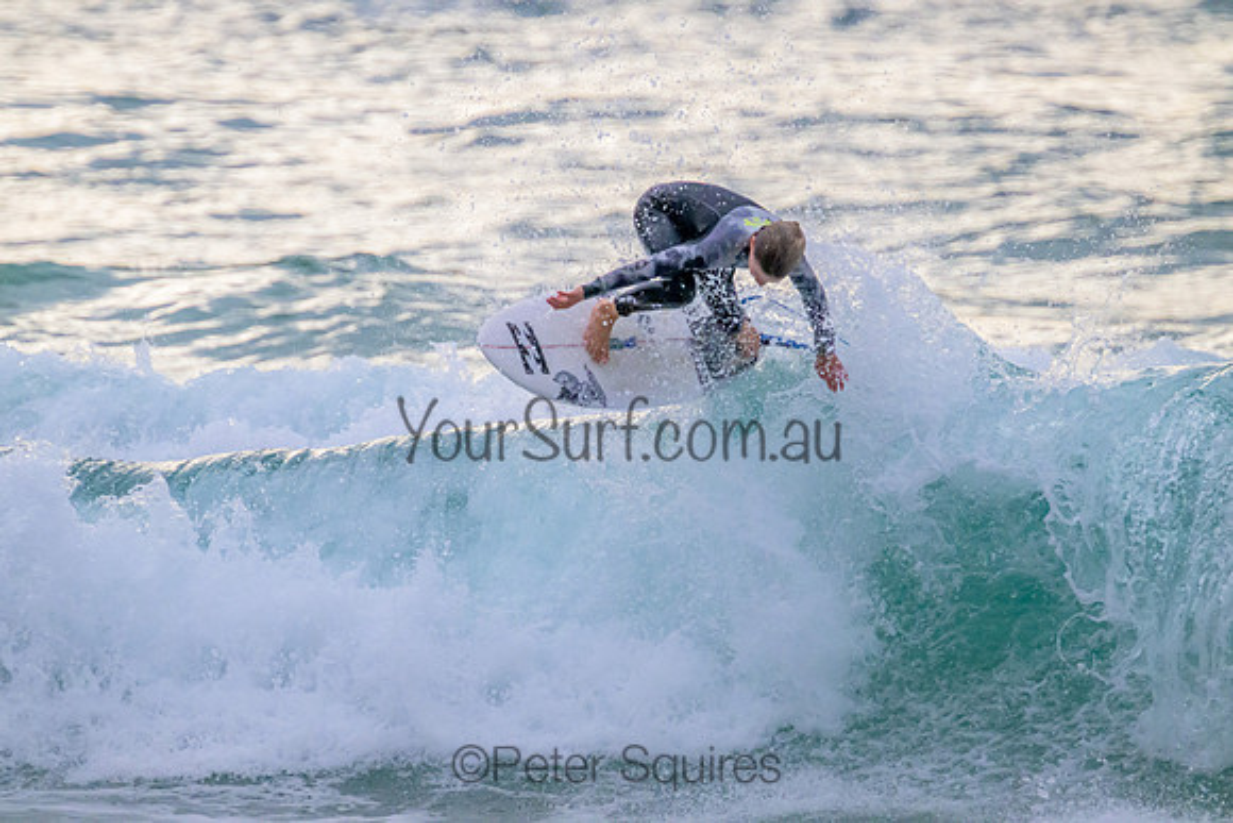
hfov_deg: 2.6
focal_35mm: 800
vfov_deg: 1.7
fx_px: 27405
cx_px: 616
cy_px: 412
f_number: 11
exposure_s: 1/2000
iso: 8000
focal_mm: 800
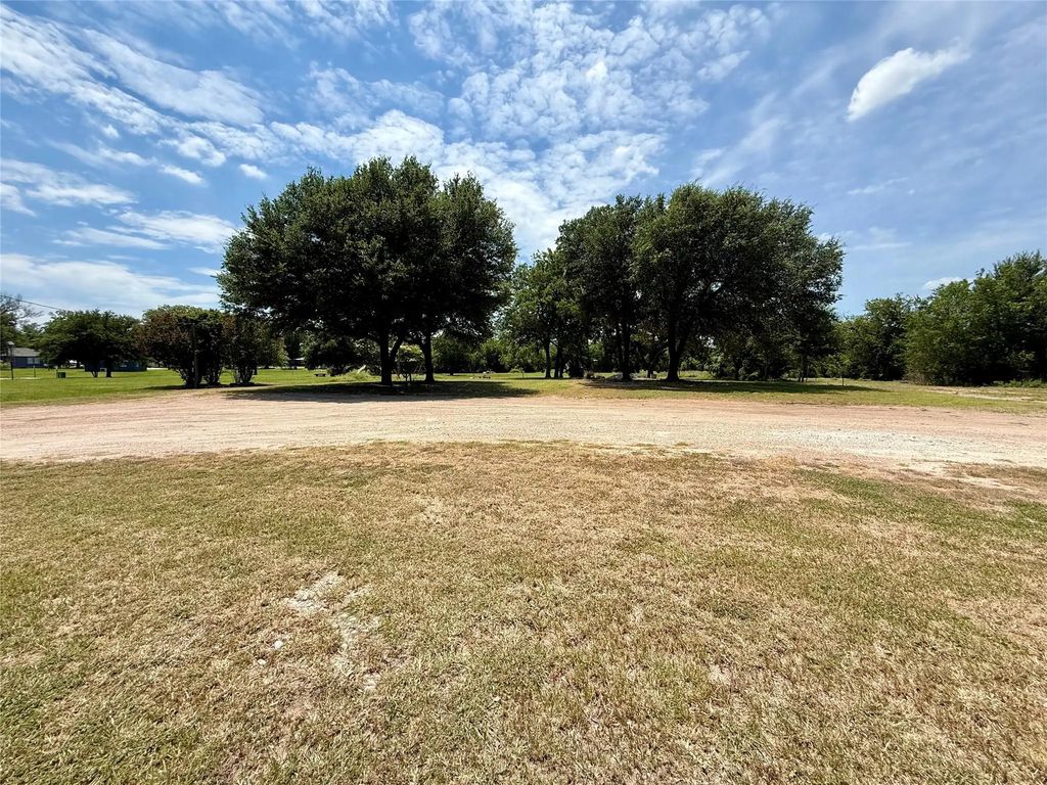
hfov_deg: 102.1
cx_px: 524
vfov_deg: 85.7
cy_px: 392
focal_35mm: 14
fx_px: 423
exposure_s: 1/2092
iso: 50
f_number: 2.2
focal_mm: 2.22
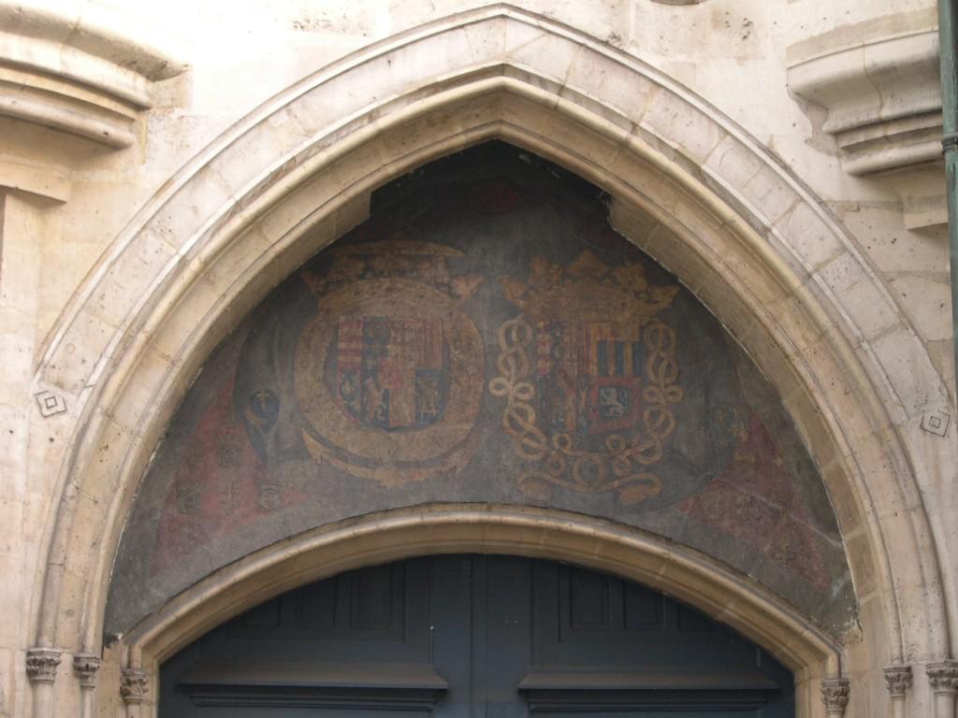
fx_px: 2131
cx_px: 479
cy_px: 359
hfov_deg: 25.3
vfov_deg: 19.1
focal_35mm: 77
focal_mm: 16.3
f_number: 4
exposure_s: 1/47.7
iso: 100
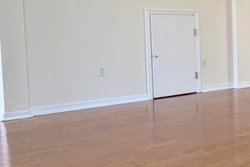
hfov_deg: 30.0
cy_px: 60
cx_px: 293
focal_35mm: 58
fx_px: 403
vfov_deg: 23.3
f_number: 2.2
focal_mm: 1.83
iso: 47
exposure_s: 1/167
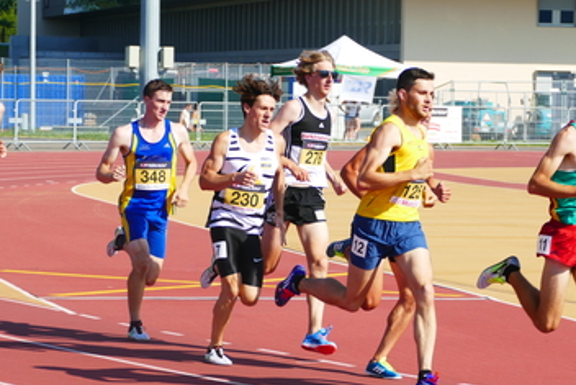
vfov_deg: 7.3
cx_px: 316
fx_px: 2993
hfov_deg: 11.0
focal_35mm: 187
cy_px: 287
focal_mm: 44.41
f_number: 3.9
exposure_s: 1/1000
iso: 125
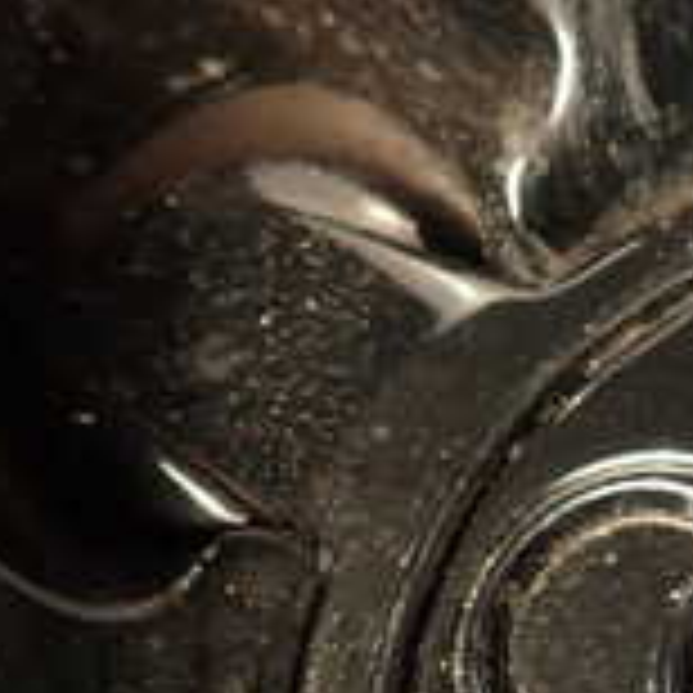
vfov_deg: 19.2
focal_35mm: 86
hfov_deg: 18.8
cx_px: 891
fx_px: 1948
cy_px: 792
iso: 100
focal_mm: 4.5
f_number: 2.8
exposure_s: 1/80
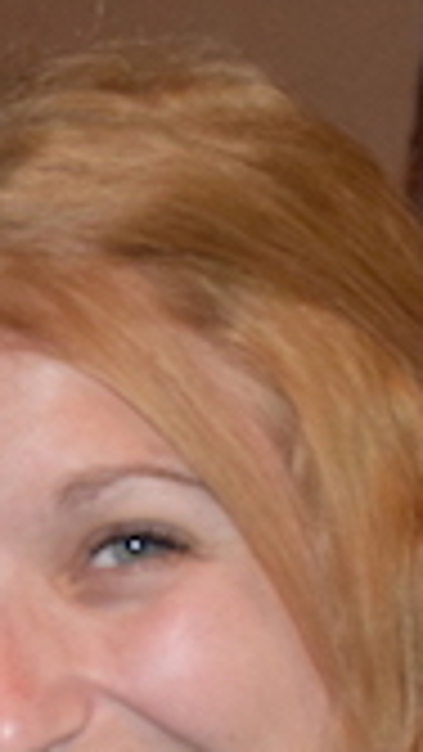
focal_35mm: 193
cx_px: -464
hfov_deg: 6.1
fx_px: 3846
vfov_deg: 11.0
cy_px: 793
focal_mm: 32
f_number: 4
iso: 2800
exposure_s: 1/60
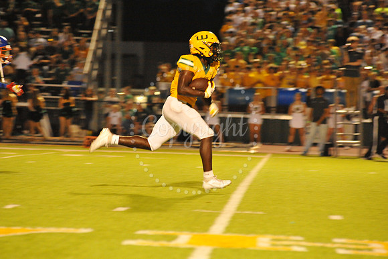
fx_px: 2154
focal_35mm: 200
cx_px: 194
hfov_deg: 10.3
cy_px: 130
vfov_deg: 6.9
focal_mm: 200
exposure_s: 1/200
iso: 6400
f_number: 5.6
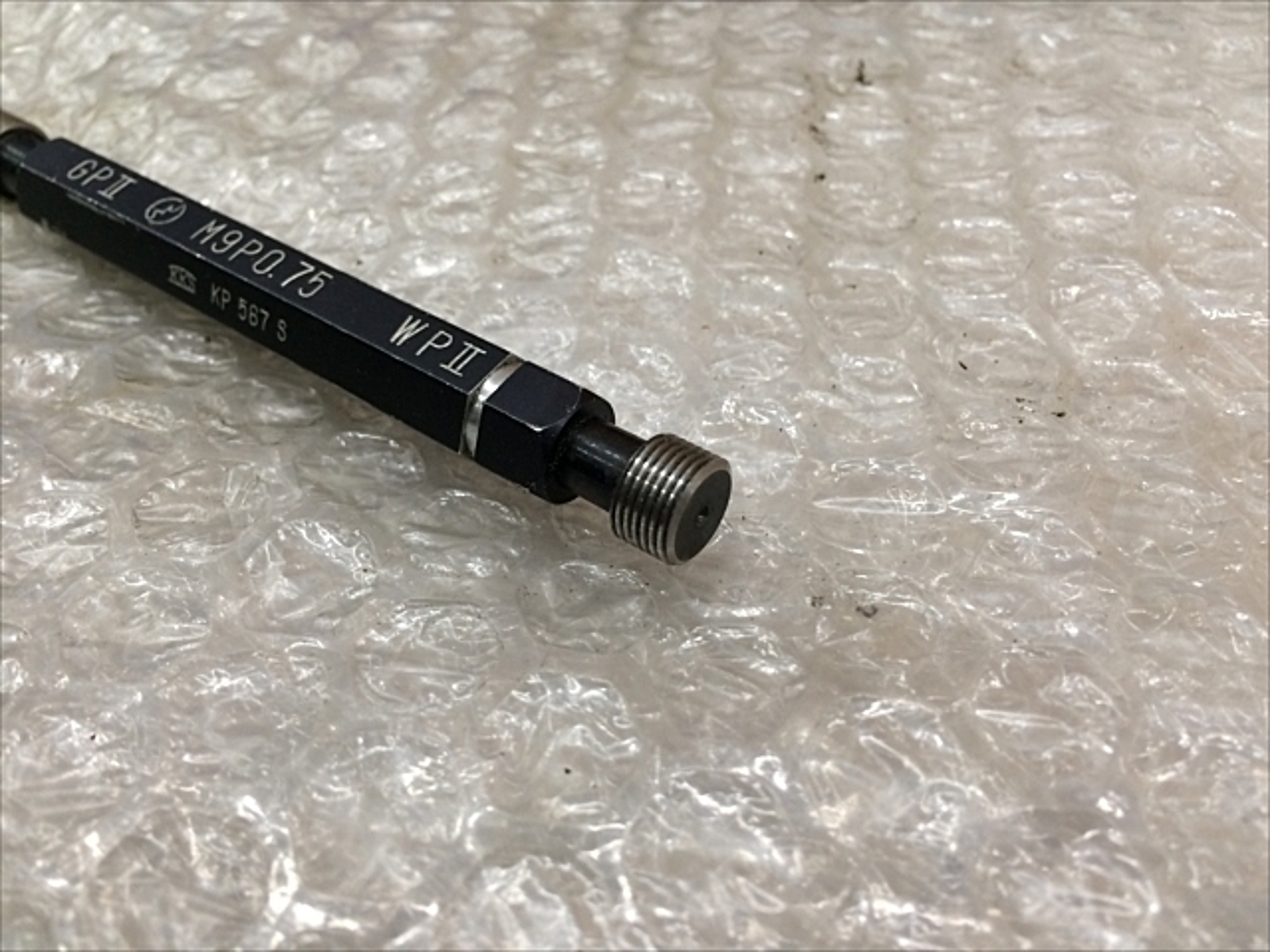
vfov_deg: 48.2
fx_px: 1064
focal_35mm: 29
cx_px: 635
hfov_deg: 61.7
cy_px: 476
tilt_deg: -48.7
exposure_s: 1/30
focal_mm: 4.15
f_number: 2.2
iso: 80
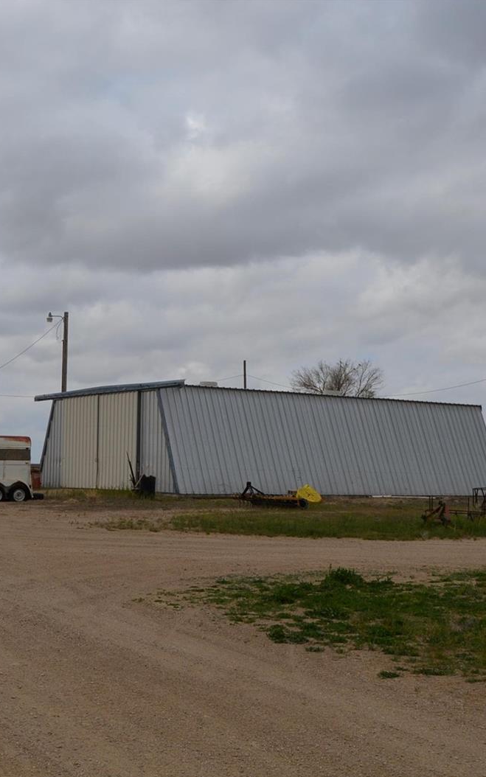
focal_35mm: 51
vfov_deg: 39.6
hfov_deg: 25.3
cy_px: 390
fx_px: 1081
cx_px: 179
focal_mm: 22
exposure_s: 1/500
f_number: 11
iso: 280
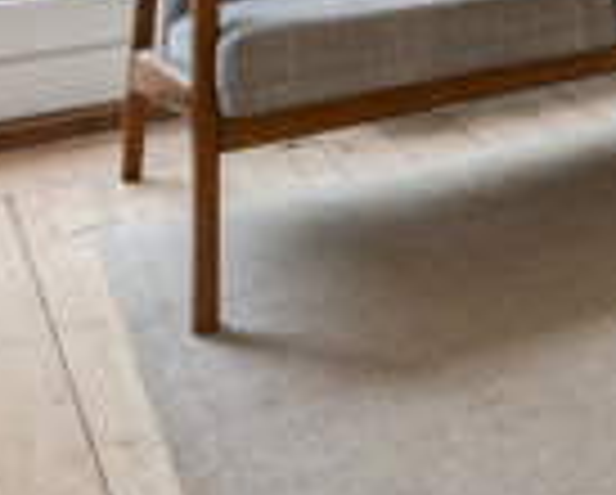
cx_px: 1043
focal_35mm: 82
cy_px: -376
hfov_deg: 18.9
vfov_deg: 16.1
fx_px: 1497
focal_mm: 15
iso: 250
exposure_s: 1/15
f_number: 10
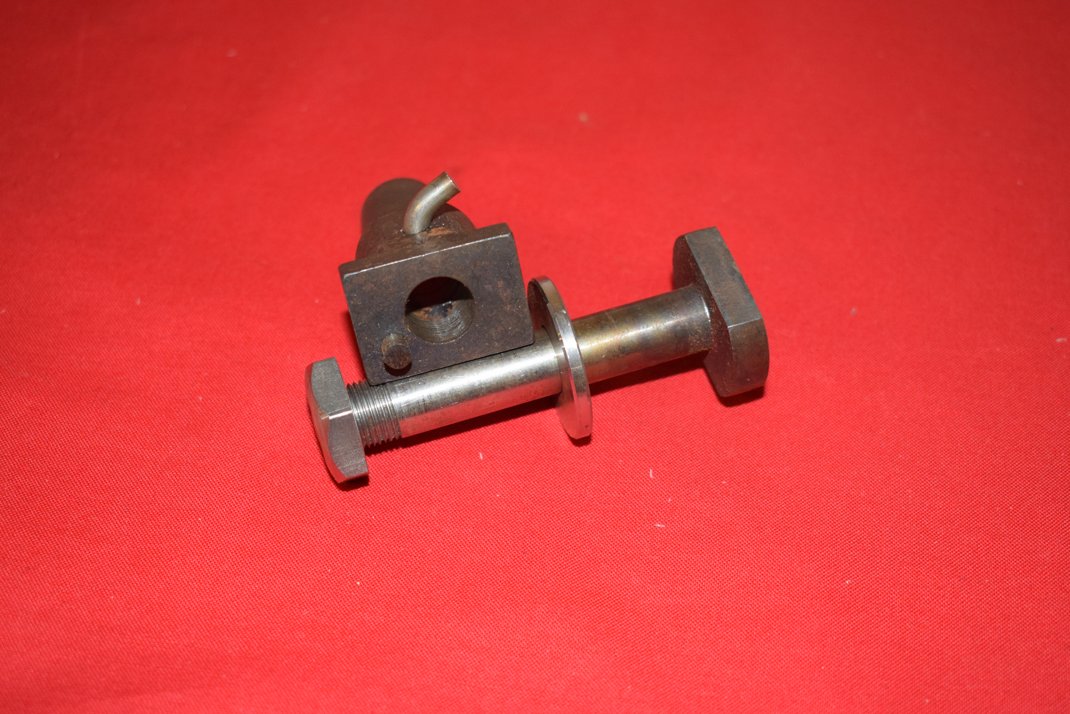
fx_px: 1605
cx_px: 535
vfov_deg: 25.1
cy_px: 357
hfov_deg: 36.9
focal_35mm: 54
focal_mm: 36
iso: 1250
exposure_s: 1/200
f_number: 5
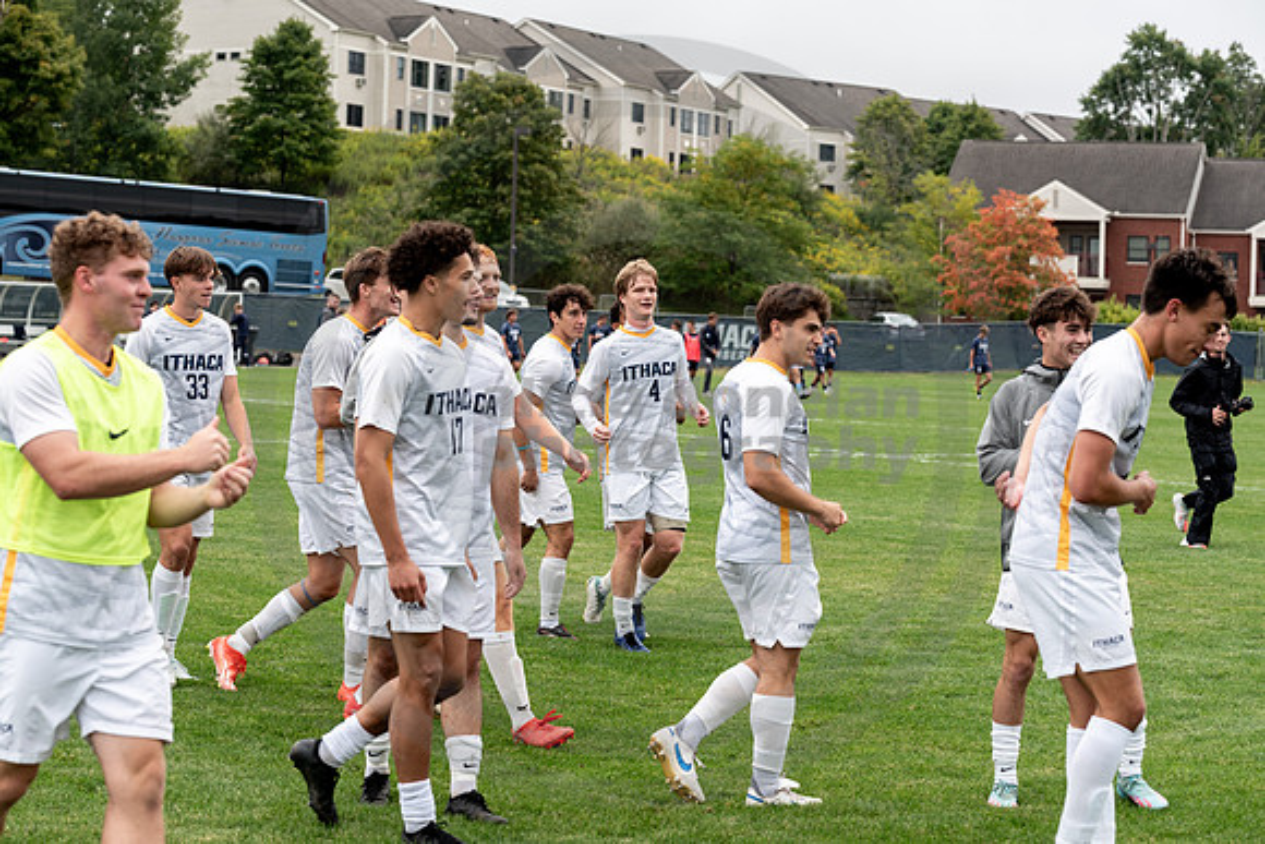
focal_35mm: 87
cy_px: 422
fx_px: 3052
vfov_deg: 15.7
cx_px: 633
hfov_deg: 23.4
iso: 320
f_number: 5
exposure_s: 1/400
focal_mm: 86
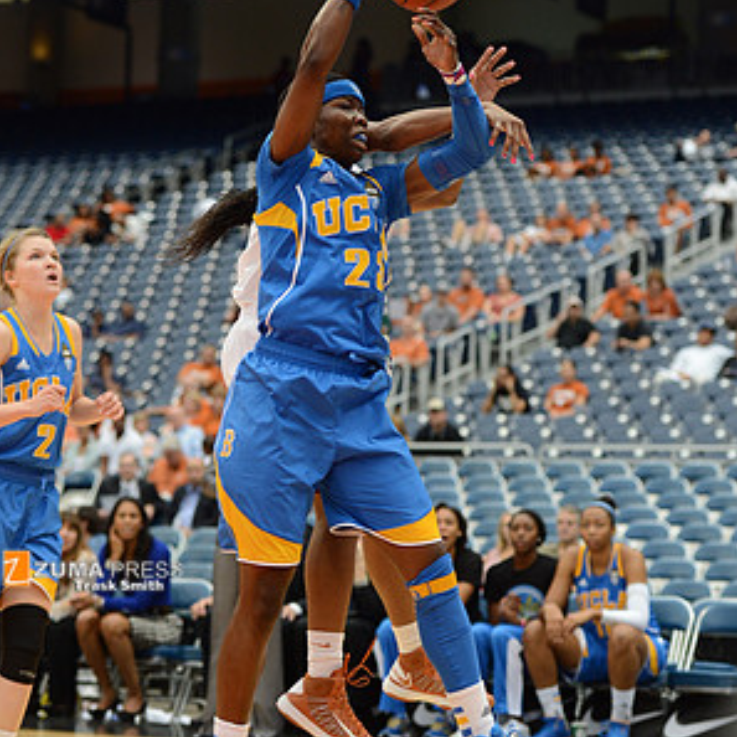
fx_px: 2481
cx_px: 367
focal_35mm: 103
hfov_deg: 16.9
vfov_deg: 16.9
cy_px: 350
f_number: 2.8
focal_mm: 80
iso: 1250
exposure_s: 1/1250
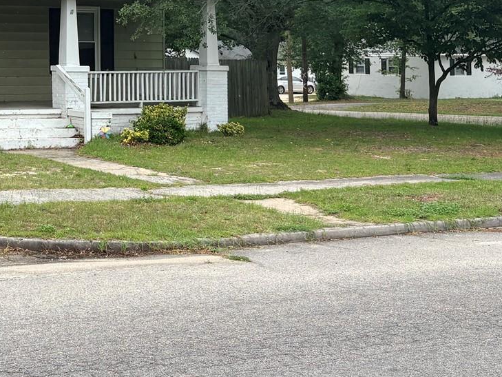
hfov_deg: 25.0
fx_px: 1059
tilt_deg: +5.3
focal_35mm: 73
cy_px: -16
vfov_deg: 19.5
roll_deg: +0.6
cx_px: -36
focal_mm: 5.96
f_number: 1.6
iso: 50
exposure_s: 1/1751
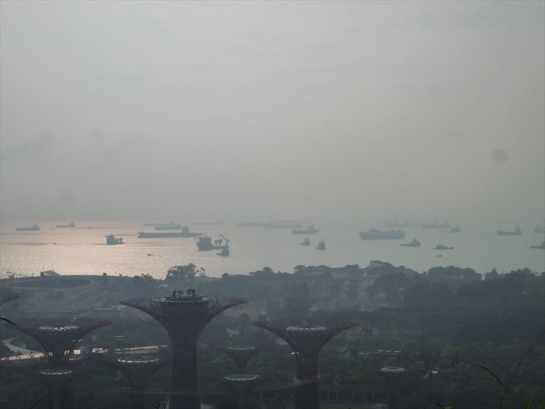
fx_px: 1102
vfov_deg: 21.0
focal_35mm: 70
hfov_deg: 27.8
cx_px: 272
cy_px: 204
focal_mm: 12.2
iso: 160
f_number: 8
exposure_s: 1/800
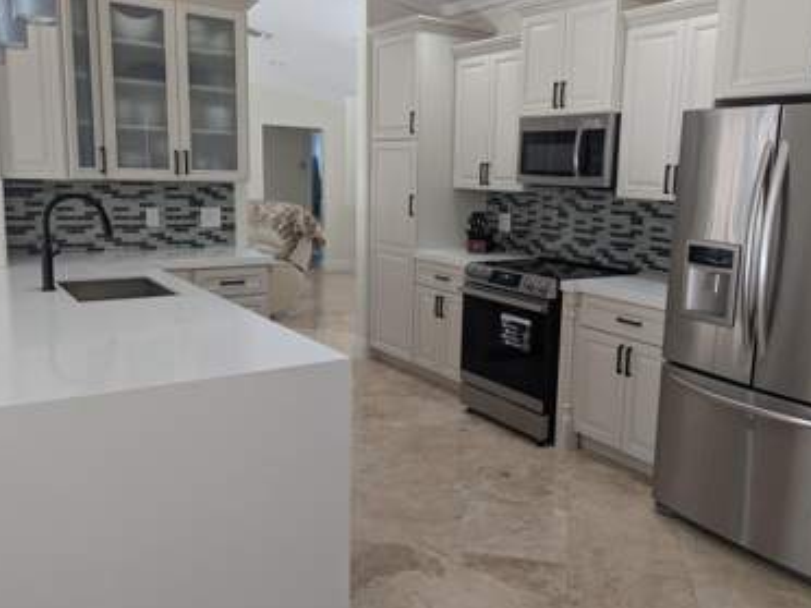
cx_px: 453
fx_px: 726
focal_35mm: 31
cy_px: 283
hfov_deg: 58.2
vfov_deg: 45.4
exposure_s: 1/24
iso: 42
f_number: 1.85
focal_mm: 6.81
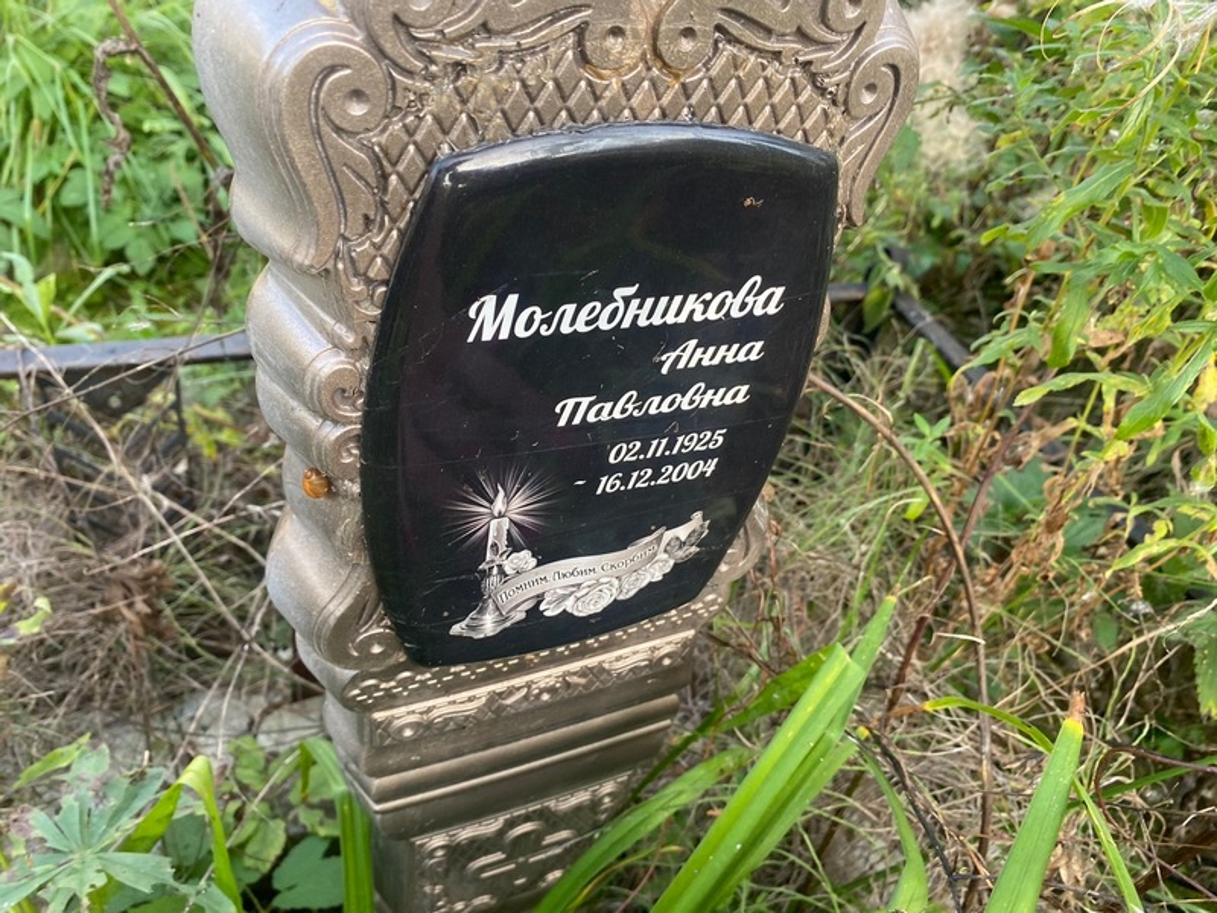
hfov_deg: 67.3
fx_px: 914
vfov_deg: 53.1
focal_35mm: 26
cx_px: 608
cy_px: 456
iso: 64
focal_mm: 4.25
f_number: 1.8
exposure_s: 1/121
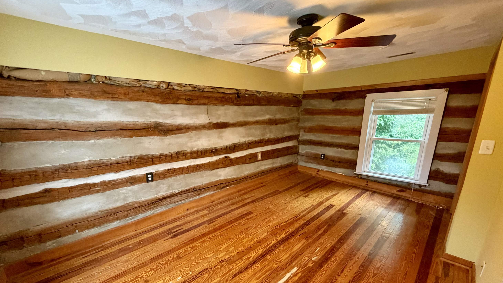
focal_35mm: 16
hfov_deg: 99.3
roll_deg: +2.1
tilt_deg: -15.4
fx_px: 213
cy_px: 174
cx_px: 239
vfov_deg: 66.2
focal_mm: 2.22
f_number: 2.2
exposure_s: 1/60
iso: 500
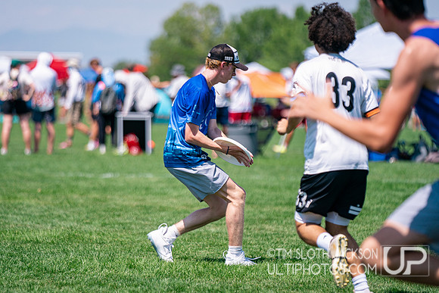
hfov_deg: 8.8
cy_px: 153
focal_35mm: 234
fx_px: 2859
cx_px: 184
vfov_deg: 5.9
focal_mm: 200
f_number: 2.8
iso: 320
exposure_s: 1/6400
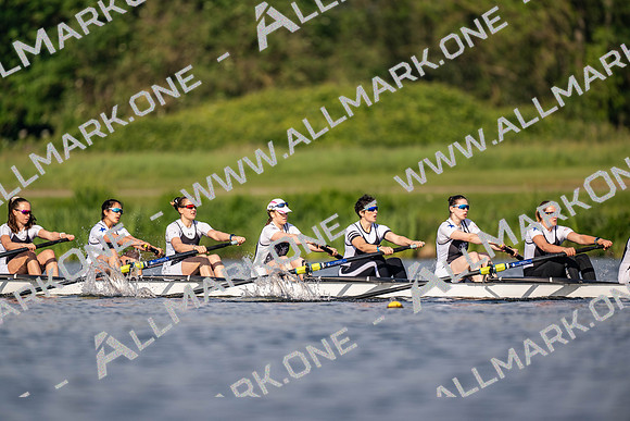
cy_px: 210
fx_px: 10502
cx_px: 315
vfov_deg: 2.3
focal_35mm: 600
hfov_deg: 3.4
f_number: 4
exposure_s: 1/2500
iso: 220
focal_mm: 600
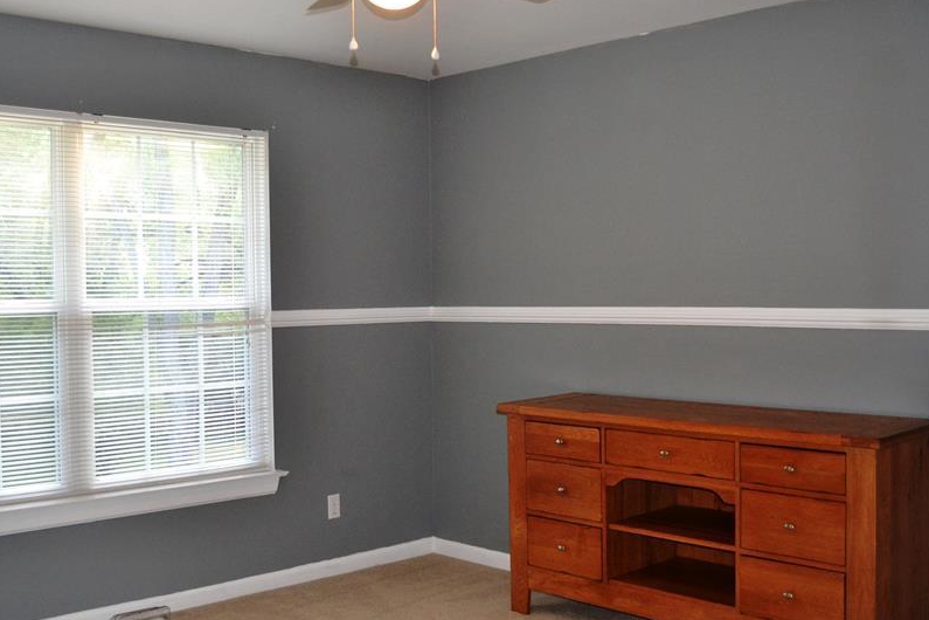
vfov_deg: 32.6
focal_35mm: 41
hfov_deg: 47.4
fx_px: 1058
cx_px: 441
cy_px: 315
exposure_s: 1/60
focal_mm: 20
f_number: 3.8
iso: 800
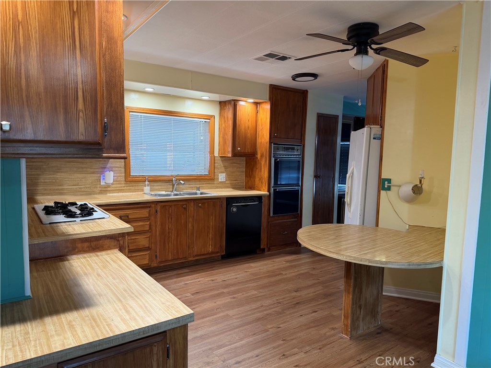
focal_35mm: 24
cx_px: 246
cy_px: 184
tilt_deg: -5.1
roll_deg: -1.0
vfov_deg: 56.8
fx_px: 340
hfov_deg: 71.6
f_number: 1.78
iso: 160
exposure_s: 1/60
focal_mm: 6.76
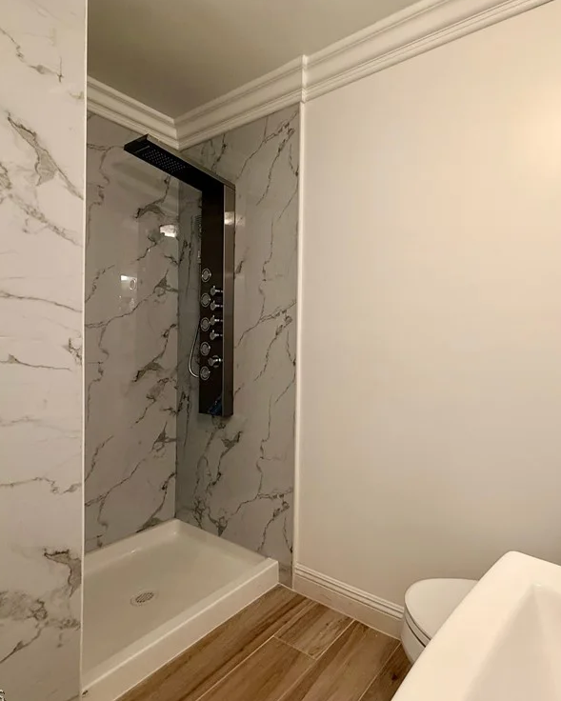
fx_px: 394
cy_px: 348
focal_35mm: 19
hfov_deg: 68.2
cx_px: 389
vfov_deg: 83.3
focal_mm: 2.22
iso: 200
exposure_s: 1/60
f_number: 2.2
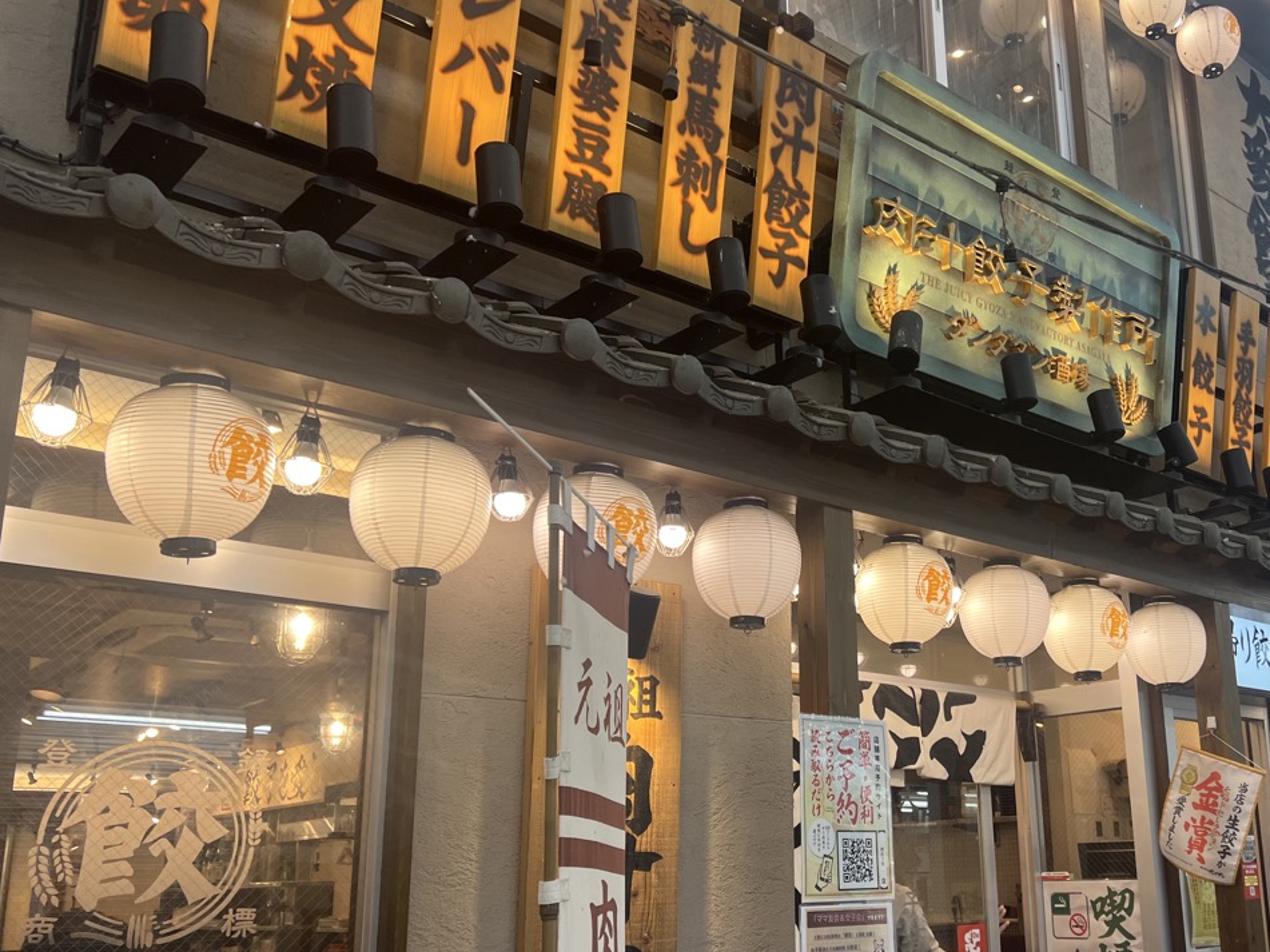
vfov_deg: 40.6
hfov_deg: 51.9
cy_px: 545
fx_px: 1284
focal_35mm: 35
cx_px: 812
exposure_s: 1/100
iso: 40
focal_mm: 5.7
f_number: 1.5
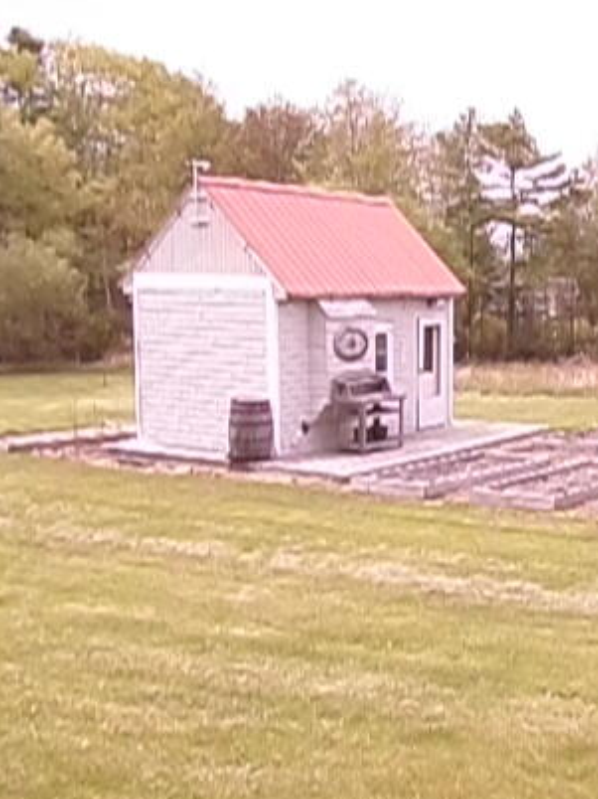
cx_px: 596
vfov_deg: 37.5
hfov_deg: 27.0
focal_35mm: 51
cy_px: 447
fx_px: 1176
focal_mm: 5.3
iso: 160
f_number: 7
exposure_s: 1/180
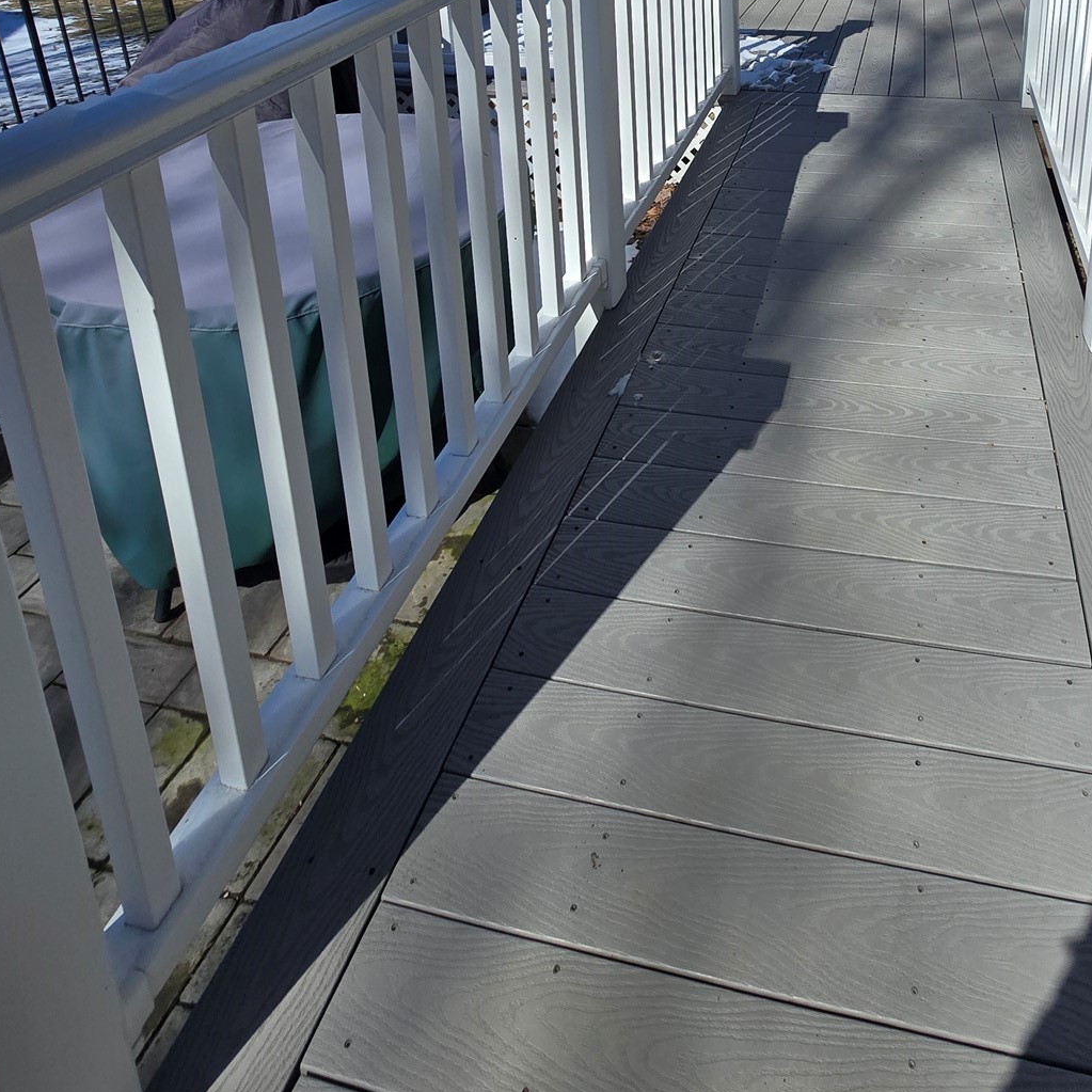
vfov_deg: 54.7
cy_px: 37
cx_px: 758
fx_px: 821
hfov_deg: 64.9
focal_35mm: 23
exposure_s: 1/3687
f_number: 2.2
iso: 50
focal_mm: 2.2
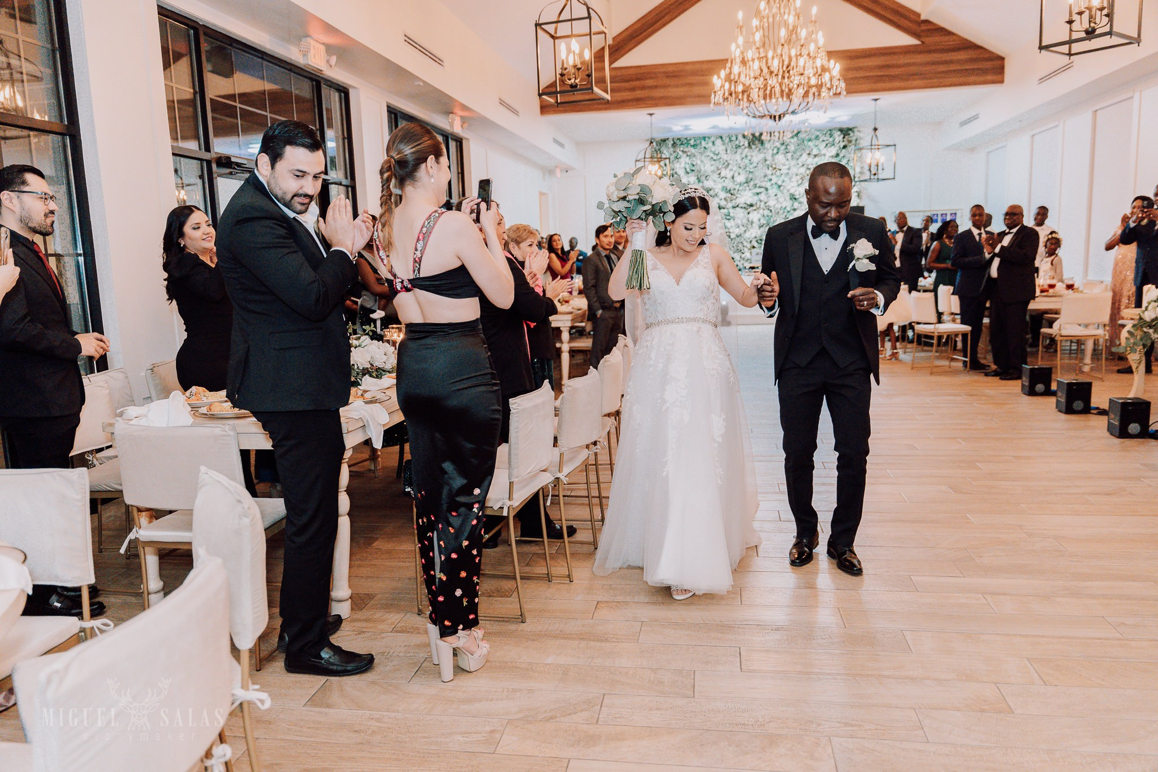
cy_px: 386
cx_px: 579
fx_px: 875
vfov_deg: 47.6
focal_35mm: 27
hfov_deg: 67.0
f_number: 2.8
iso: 3200
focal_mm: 27.2
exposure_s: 1/200
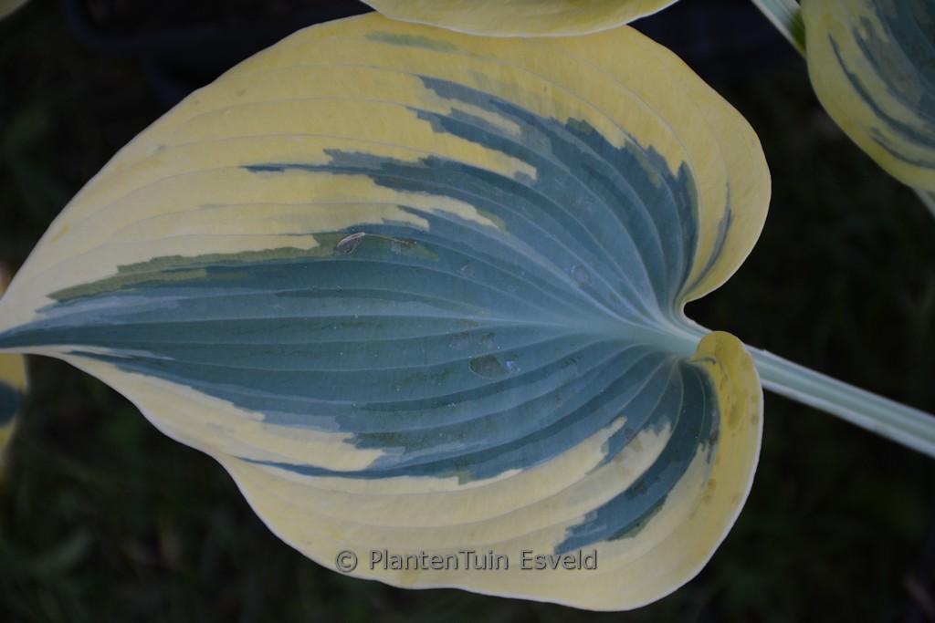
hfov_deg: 14.4
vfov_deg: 9.6
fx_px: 3701
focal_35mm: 142
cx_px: 468
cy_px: 312
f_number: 5.3
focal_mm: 95
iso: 400
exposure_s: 1/320
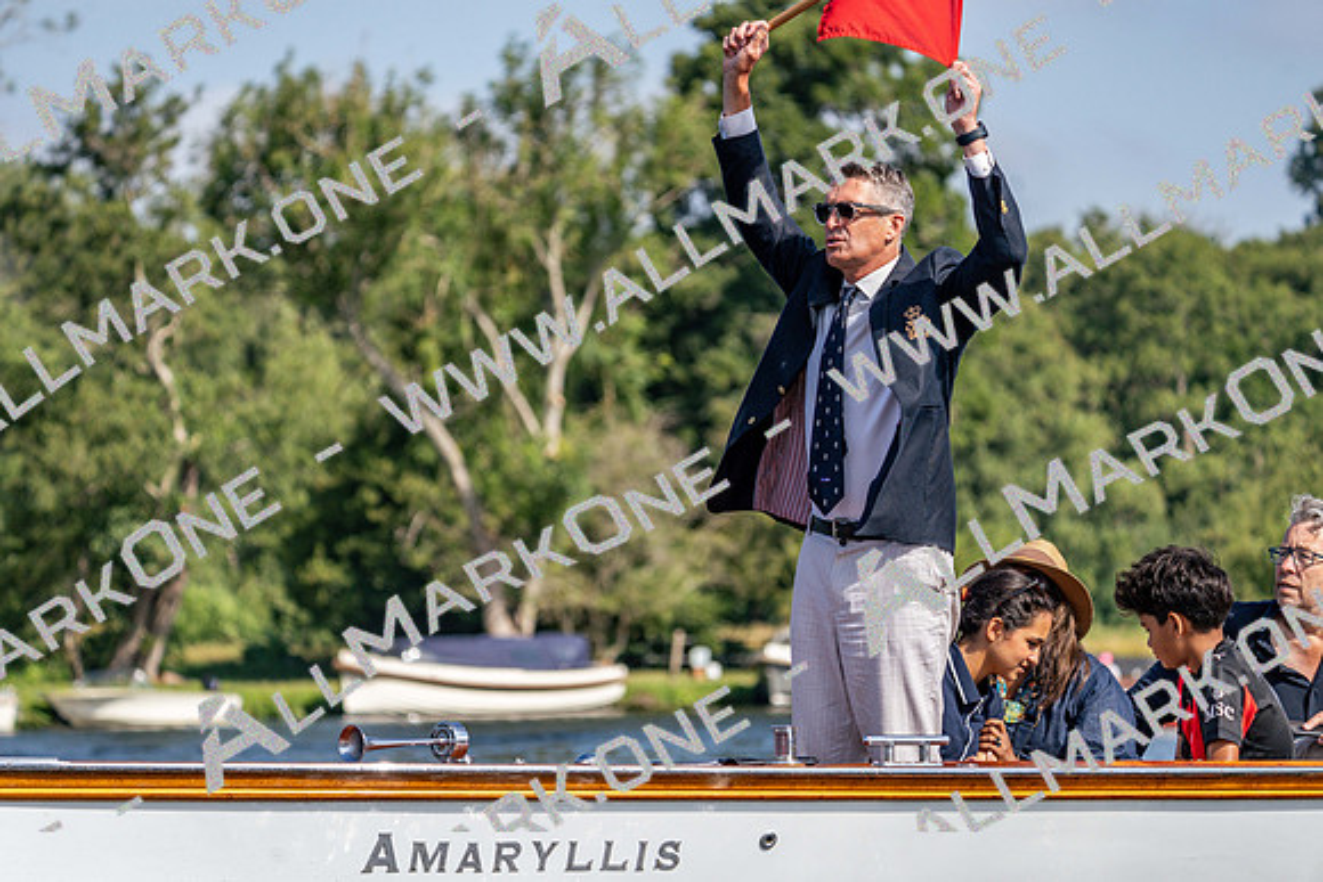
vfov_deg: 6.9
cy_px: 441
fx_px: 7351
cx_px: 662
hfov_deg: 10.3
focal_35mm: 200
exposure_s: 1/1600
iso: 320
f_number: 5.6
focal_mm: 200
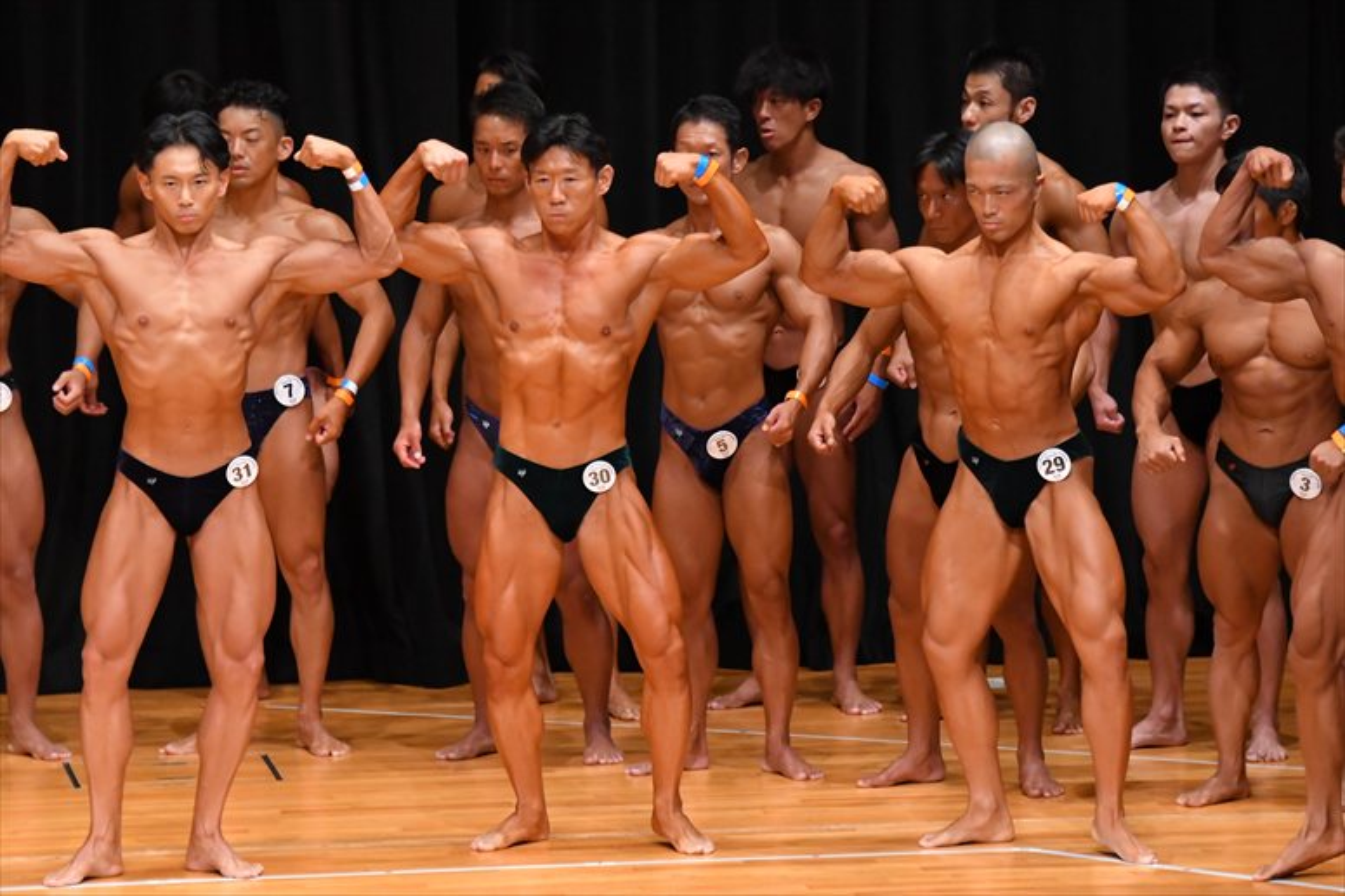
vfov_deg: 5.1
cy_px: 448
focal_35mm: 270
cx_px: 672
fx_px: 10083
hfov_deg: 7.6
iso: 5000
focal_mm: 180
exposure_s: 1/400
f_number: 5.6
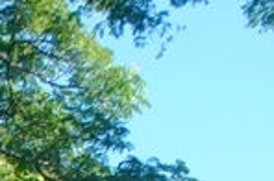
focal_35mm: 146
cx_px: -165
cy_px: 415
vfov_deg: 8.6
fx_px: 1109
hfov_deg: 13.1
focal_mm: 18
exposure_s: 1/250
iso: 200
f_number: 5
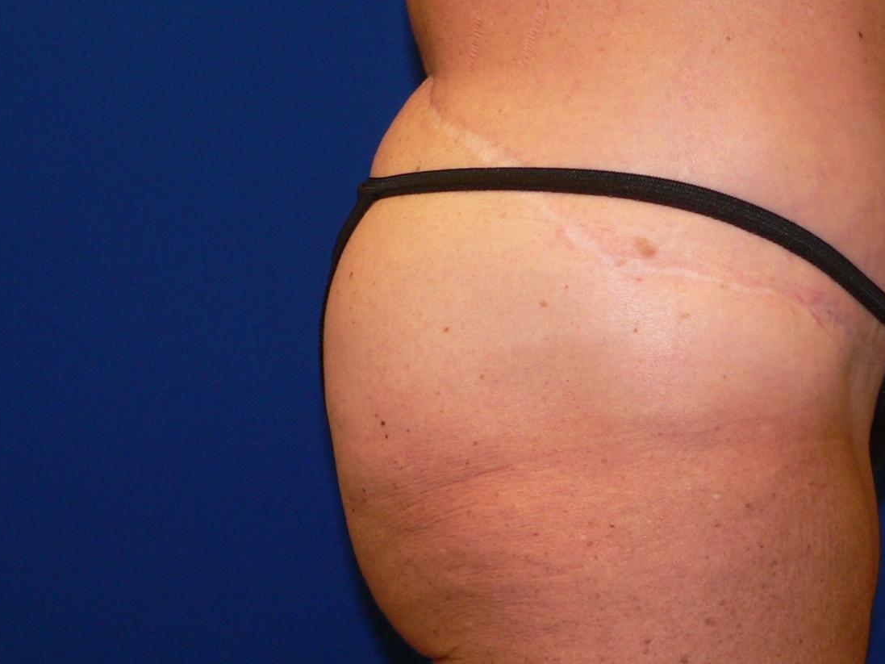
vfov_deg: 23.3
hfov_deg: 30.4
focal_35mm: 63
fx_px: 1611
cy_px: 277
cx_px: 607
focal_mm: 6
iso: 100
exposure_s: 1/60
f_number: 2.8
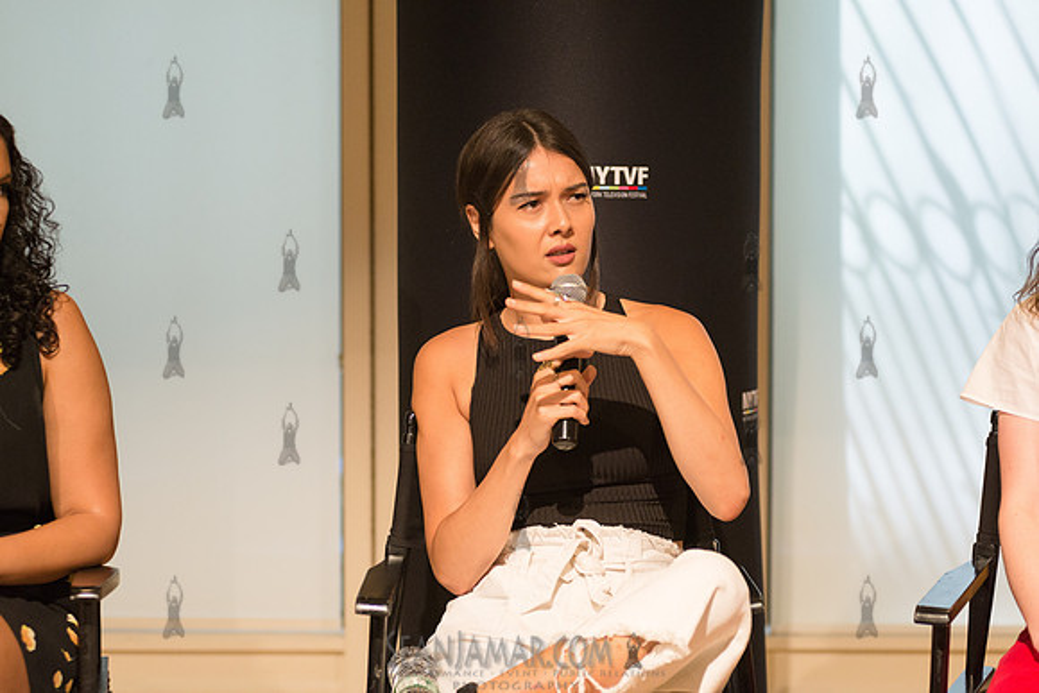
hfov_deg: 25.4
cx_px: 520
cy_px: 346
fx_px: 2309
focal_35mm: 80
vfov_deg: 17.1
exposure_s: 1/400
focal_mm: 80
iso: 2500
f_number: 4
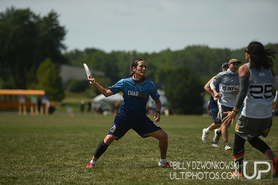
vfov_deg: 6.8
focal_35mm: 200
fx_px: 1542
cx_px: 139
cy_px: 92
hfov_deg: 10.3
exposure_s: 1/2000
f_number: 3.5
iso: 100
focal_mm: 200
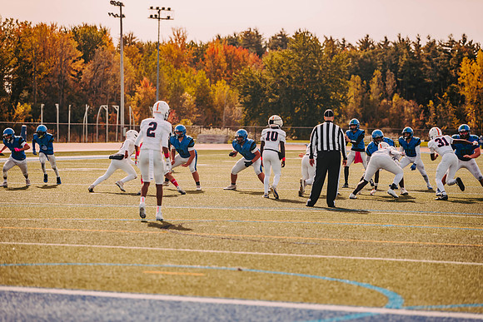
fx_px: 1557
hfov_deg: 17.6
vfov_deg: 11.8
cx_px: 242
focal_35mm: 116
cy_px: 161
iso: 160
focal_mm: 116
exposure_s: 1/2000
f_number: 2.8
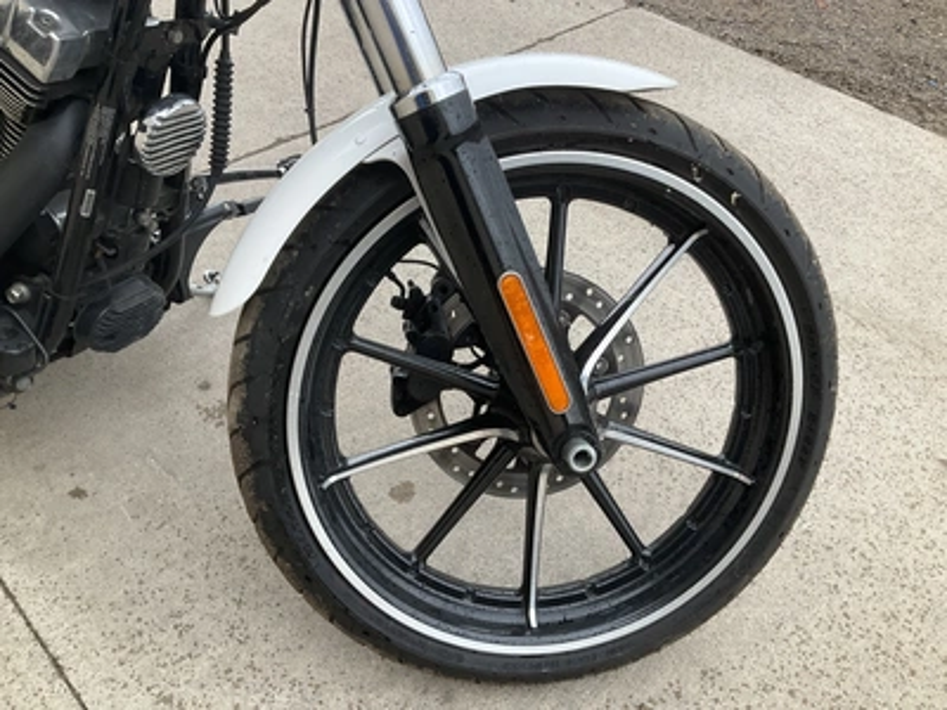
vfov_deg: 48.2
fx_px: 793
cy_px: 355
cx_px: 474
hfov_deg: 61.7
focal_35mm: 29
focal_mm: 3
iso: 16
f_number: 1.8
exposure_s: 1/122
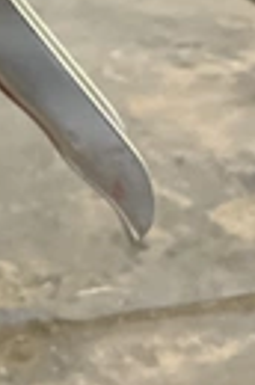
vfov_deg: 21.2
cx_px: -190
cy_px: -6
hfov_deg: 13.3
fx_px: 993
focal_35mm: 93
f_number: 1.8
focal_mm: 3
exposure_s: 1/40
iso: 320
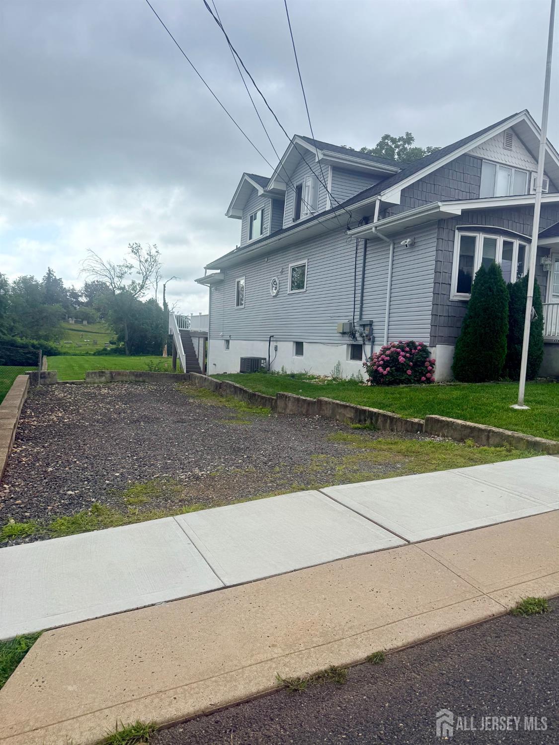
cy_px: 372
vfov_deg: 71.6
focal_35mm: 24
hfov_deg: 56.8
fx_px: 517
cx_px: 280
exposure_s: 1/3425
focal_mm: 6.76
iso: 80
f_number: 1.78
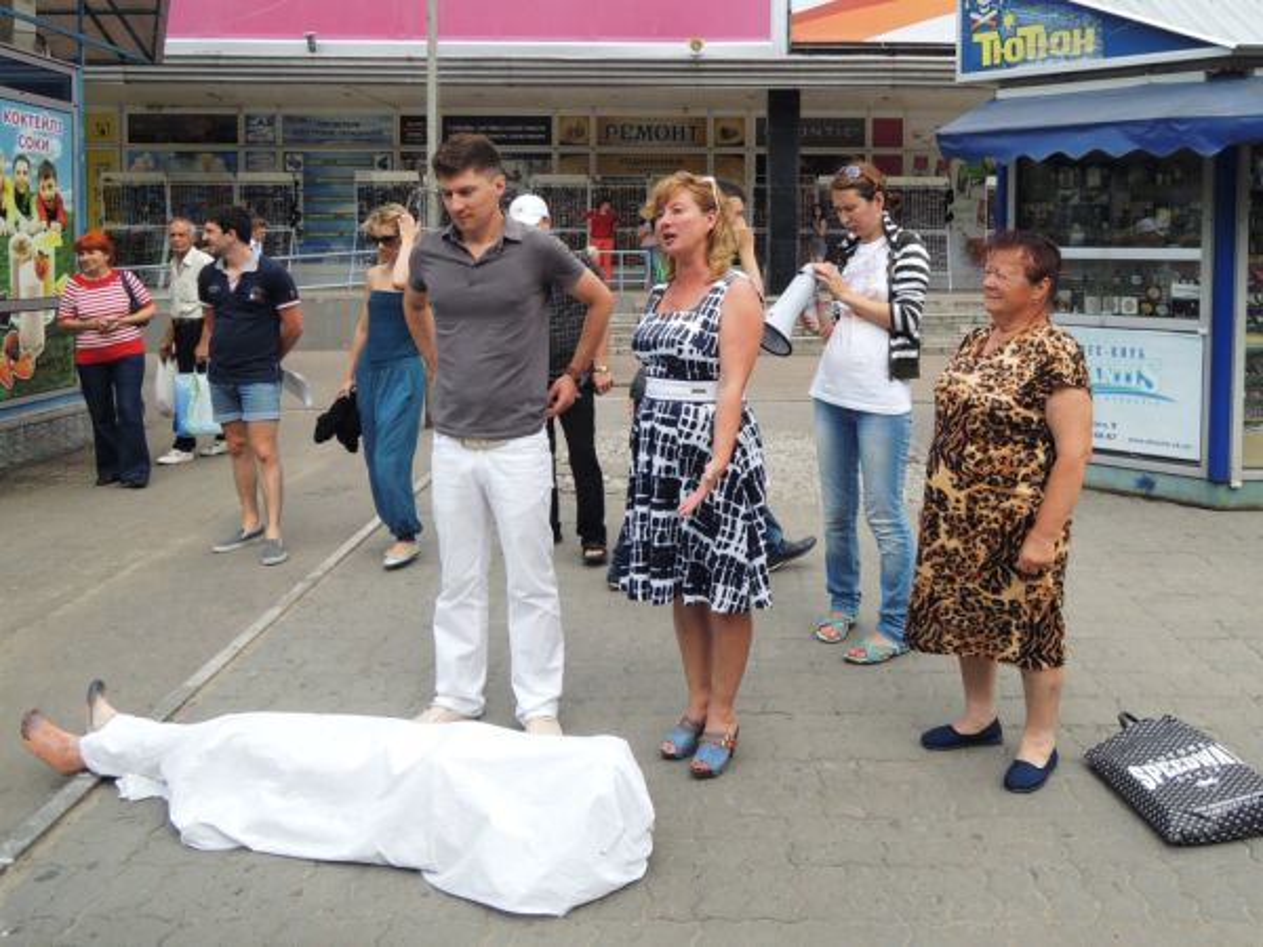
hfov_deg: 71.6
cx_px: 632
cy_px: 474
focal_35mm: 24
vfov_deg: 56.8
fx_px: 876
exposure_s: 1/800
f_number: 2.8
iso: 100
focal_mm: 4.3
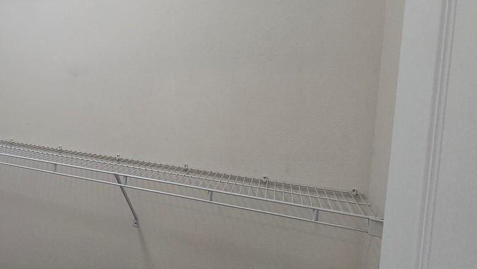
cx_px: 35
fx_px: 380
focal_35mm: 30
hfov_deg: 54.7
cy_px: 96
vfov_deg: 38.6
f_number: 2.2
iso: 320
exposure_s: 1/60
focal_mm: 2.2
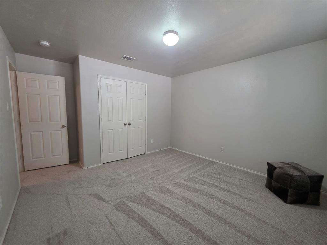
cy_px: 122
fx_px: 123
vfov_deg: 89.9
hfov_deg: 106.2
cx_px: 164
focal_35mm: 13
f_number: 1.9
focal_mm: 2.2
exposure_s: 1/60
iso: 200
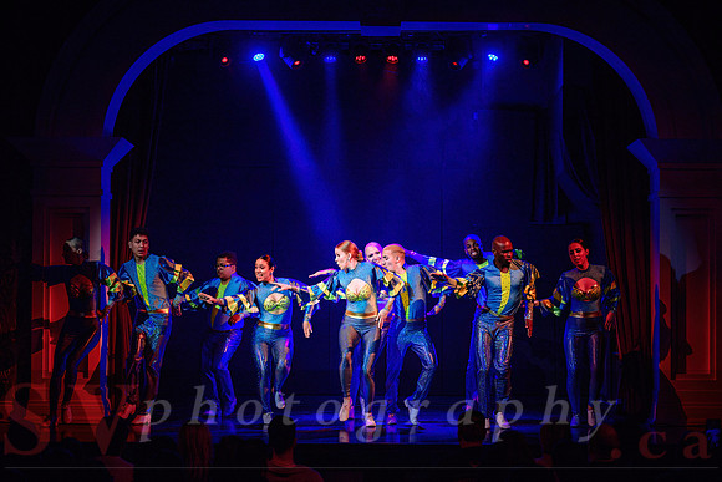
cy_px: 259
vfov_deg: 15.6
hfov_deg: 23.1
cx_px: 389
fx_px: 1762
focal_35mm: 88
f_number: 2.8
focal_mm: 80
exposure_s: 1/250
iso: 1600
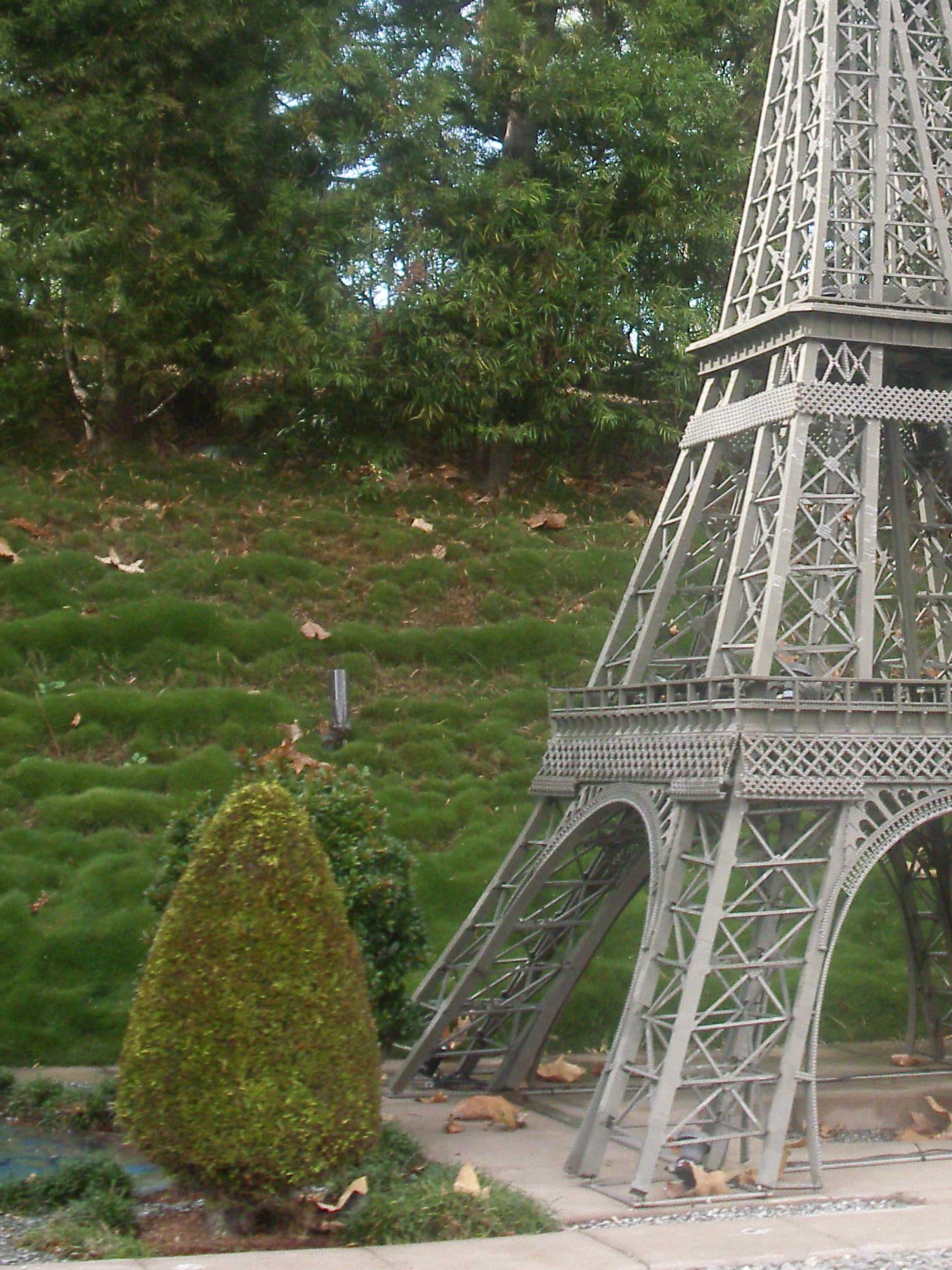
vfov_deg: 26.1
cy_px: 372
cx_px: 795
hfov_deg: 19.6
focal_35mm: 74
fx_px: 2714
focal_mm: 6.3
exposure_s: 1/60
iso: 160
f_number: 7.8
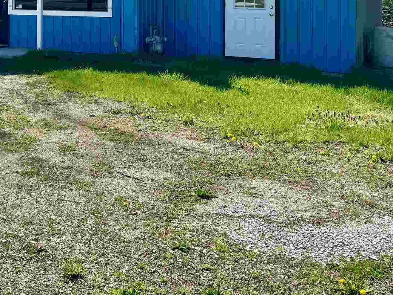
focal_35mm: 56
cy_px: -20
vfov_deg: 24.5
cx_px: 20
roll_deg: -0.8
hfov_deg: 32.2
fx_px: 636
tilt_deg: -0.6
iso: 80
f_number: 1.78
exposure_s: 1/3802
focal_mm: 6.76
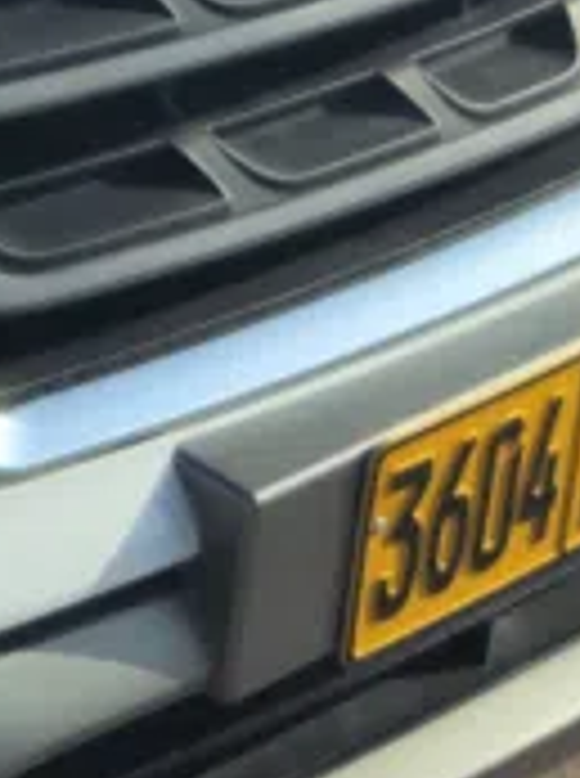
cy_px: -623
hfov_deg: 7.3
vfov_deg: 10.3
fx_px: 4081
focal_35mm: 182
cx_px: -1052
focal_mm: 5.4
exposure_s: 1/2094
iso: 25
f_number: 1.8
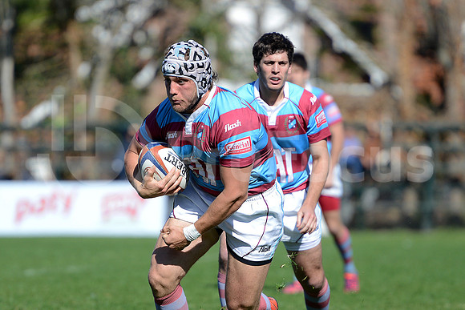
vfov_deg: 5.1
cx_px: 232
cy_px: 155
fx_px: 3488
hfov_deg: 7.6
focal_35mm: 270
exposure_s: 1/2000
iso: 320
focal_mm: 270
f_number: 4
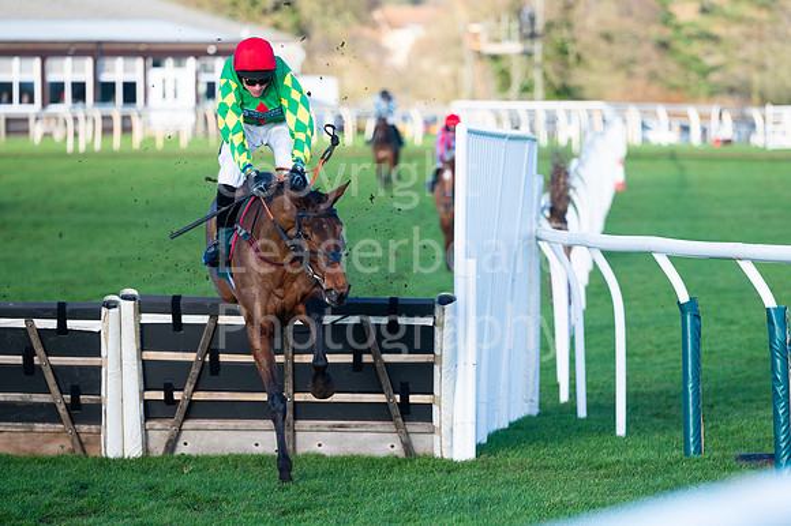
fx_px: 5123
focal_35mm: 233
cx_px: 495
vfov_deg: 5.9
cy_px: 283
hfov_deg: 8.8
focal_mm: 185
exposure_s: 1/1600
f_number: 3.5
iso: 320
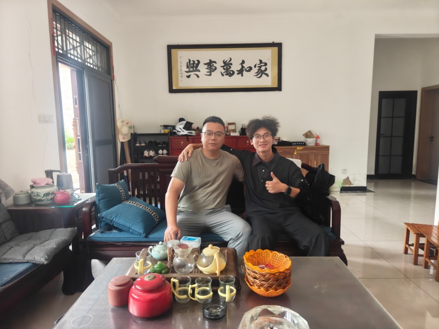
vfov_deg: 58.9
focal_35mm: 23
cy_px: 164
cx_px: 220
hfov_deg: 73.9
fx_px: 292
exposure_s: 1/36
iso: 1600
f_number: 1.6
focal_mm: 6.06
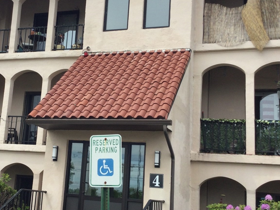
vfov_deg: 26.6
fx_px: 445
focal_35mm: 55
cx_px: 93
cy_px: 100
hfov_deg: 34.6
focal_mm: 3.3
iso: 25
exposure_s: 1/783
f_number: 2.4
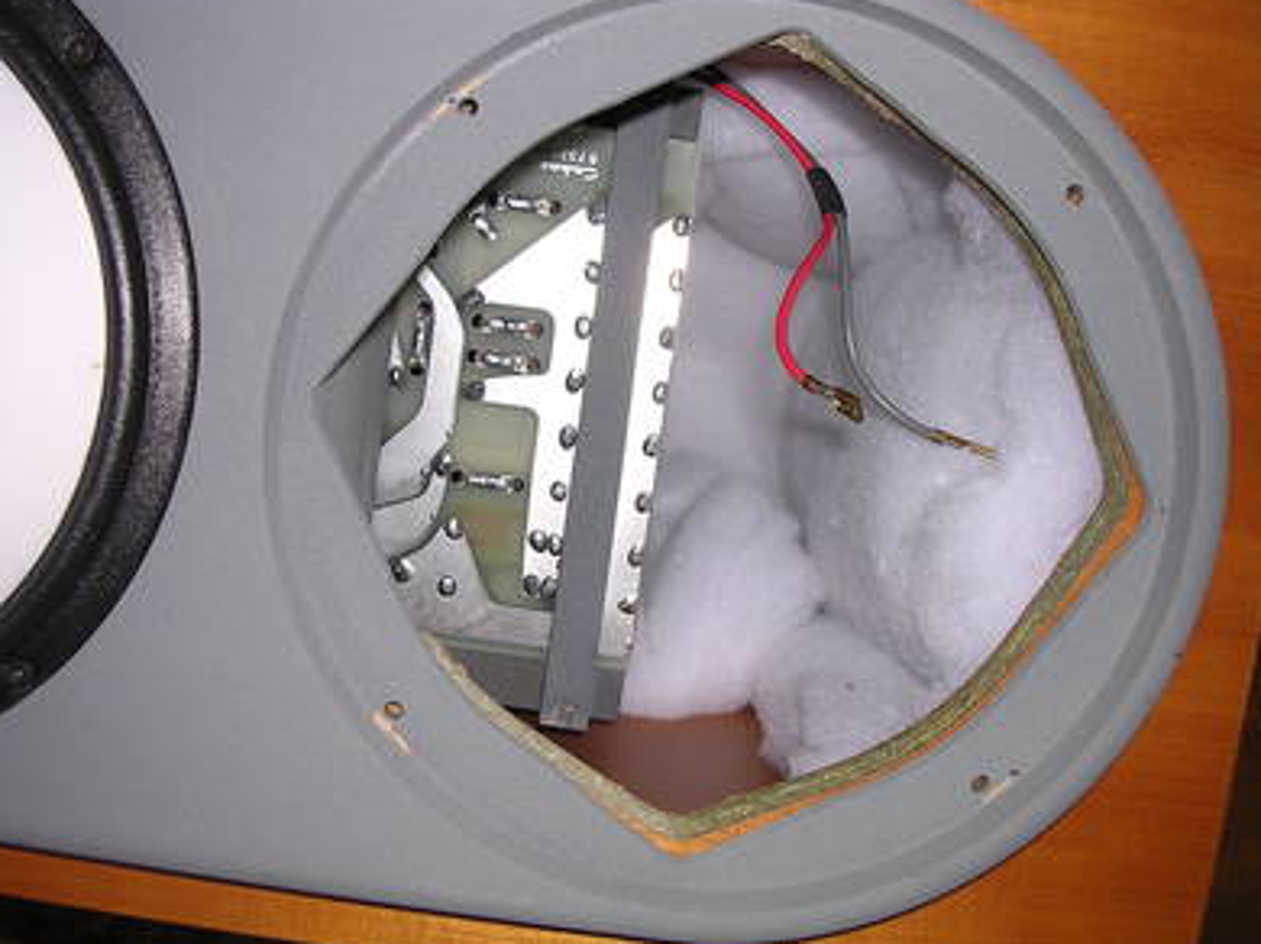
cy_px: 466
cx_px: 618
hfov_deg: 47.9
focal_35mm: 39
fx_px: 1420
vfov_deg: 36.8
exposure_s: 1/60.1
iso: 100
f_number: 2.8
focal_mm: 5.8
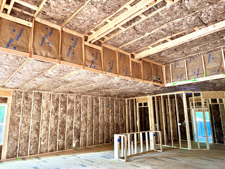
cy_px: 84
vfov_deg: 56.8
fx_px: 156
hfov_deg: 71.6
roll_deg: +0.7
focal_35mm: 24
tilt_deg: +10.2
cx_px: 112
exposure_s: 1/60
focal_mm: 6.76
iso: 500
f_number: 1.78
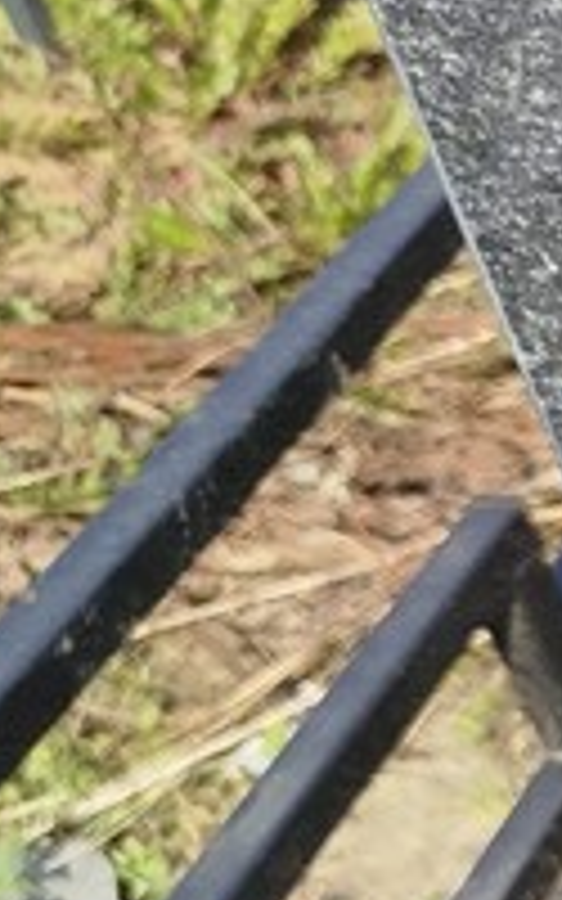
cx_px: 1664
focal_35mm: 102
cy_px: 513
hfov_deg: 9.9
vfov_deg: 20.4
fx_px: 2500
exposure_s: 1/803
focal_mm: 5.31
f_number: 1.7
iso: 50
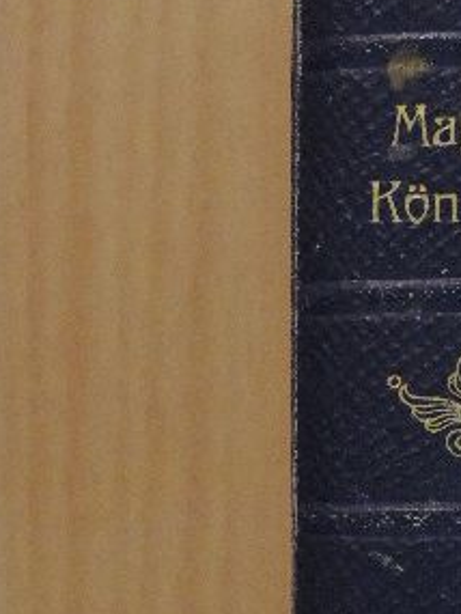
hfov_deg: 9.4
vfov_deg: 12.5
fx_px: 2786
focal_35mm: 157
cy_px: 517
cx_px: 472
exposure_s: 1/100
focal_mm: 12.4
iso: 1600
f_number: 3.9
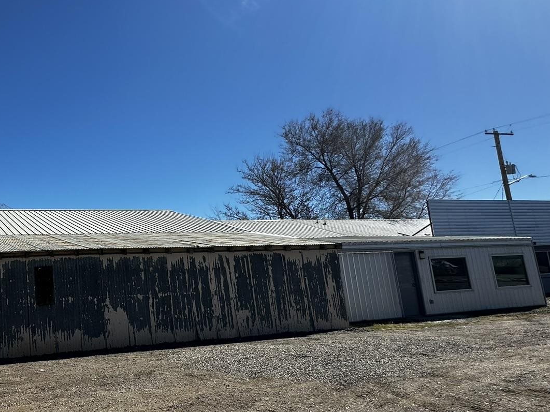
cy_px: 220
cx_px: 42
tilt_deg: +9.1
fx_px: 429
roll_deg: +1.9
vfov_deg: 51.3
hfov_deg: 55.4
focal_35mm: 27
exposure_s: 1/2506
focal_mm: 2.22
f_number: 2.2
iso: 50
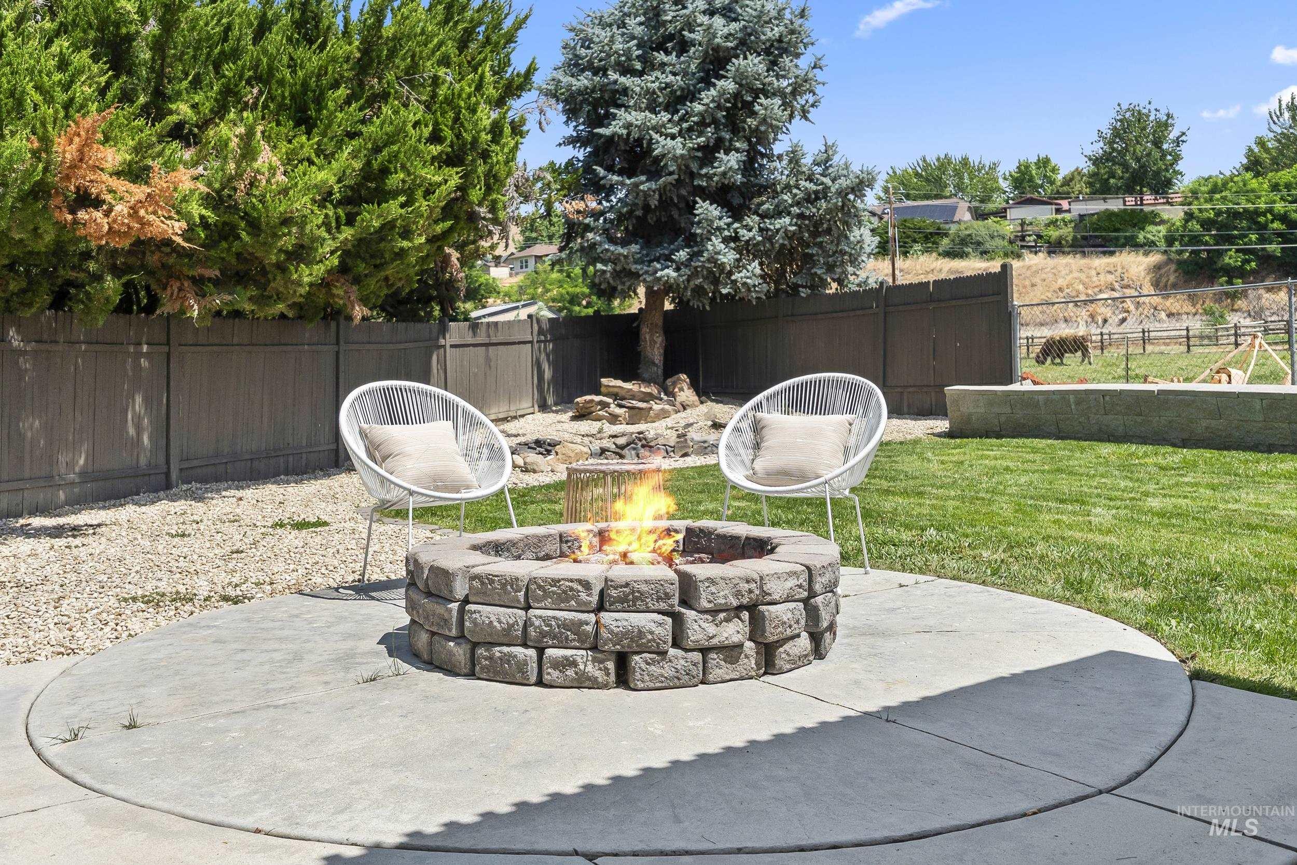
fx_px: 1081
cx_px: 648
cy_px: 432
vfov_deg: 43.6
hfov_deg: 61.9
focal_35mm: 30
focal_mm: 20
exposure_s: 1/640
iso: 640
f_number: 4
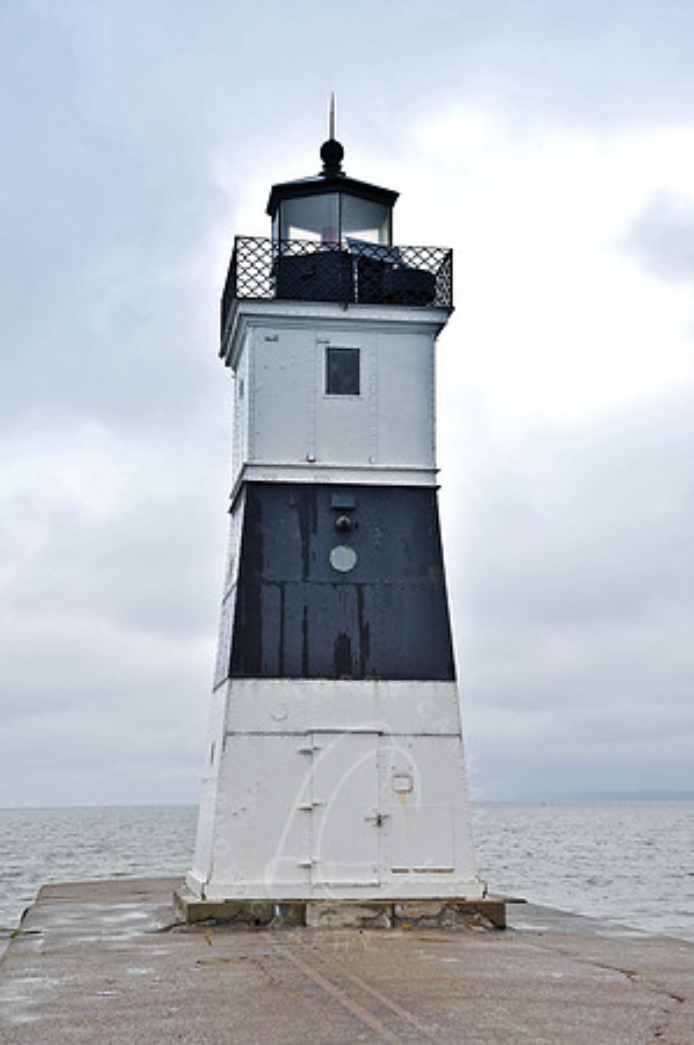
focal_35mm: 58
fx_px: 1681
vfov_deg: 34.5
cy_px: 522
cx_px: 347
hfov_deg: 23.3
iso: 400
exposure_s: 1/200
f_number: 11
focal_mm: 58
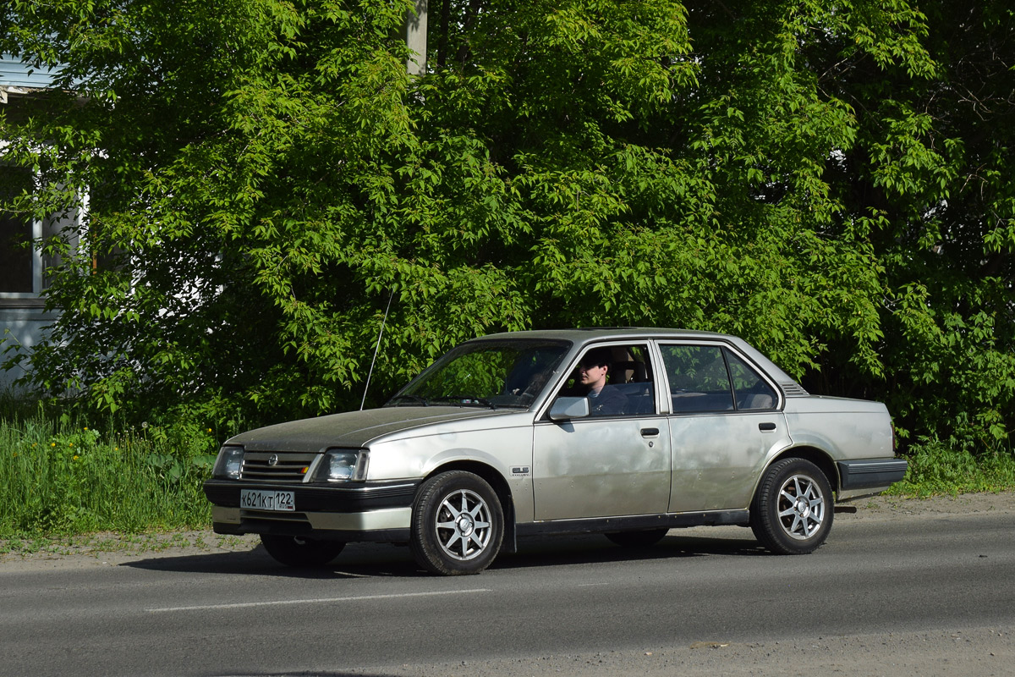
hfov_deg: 24.6
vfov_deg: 16.6
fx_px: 2326
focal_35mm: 82
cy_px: 338
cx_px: 508
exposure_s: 1/1250
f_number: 7.1
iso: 200
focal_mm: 55
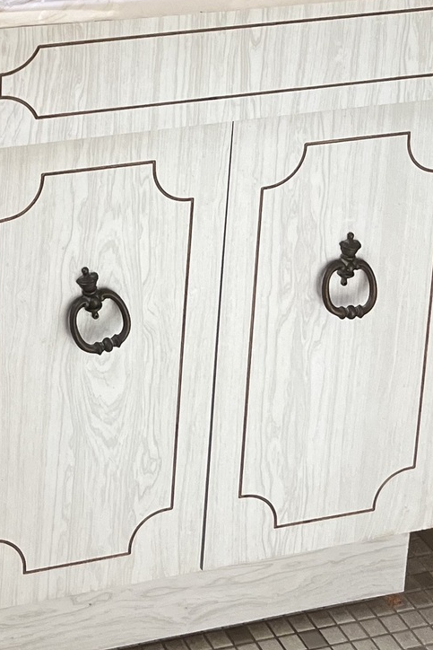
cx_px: -195
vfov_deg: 20.8
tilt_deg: -12.2
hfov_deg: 14.9
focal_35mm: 86
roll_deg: +0.1
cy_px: -269
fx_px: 1551
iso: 100
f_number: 1.6
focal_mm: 5.1
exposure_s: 1/120
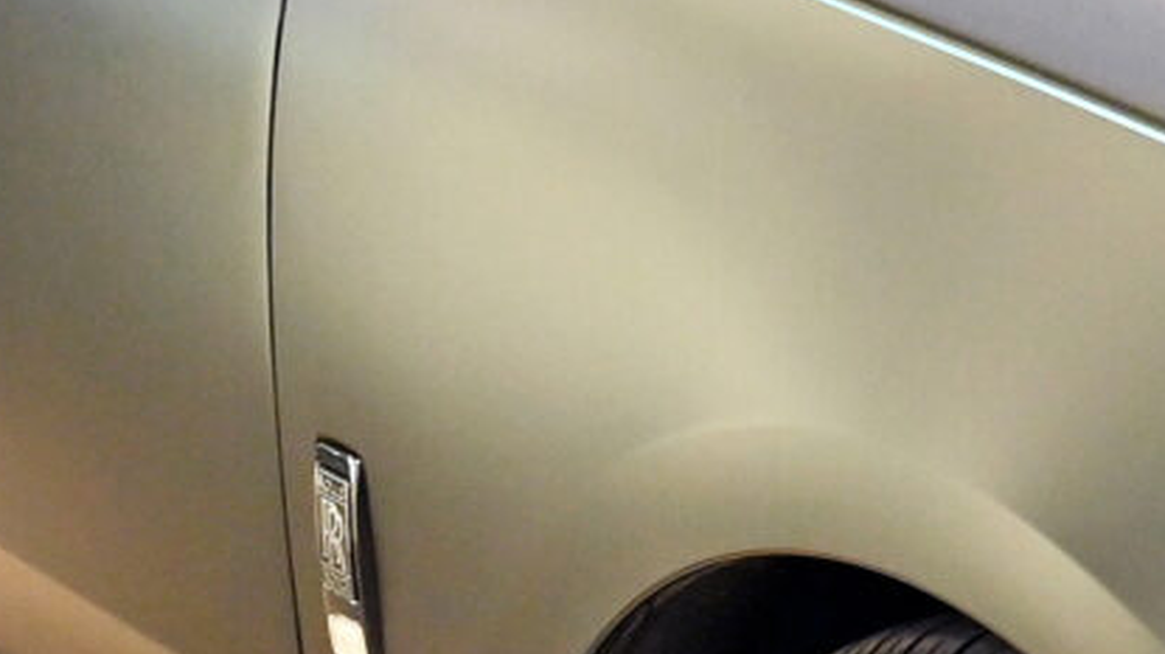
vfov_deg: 6.7
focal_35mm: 181
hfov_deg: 11.3
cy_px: 246
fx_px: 5589
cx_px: 1847
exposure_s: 1/30
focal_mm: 28
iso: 1600
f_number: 6.3
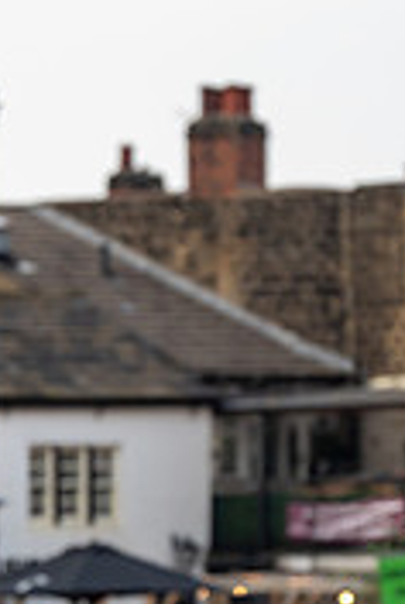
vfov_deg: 5.7
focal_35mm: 360
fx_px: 6051
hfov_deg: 3.8
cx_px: -79
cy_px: 686
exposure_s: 1/1000
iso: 500
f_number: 3.5
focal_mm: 141
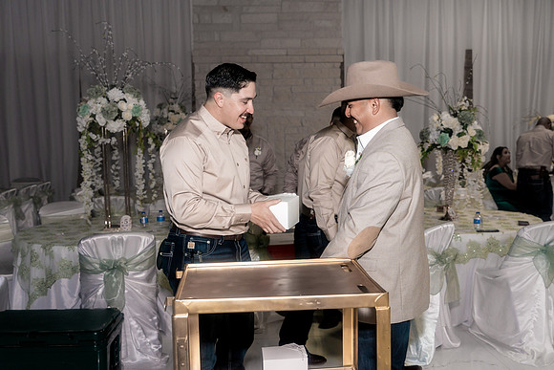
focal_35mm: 35
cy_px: 185
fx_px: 539
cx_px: 277
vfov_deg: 37.9
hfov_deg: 54.4
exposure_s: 1/250
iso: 2000
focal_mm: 35
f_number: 4
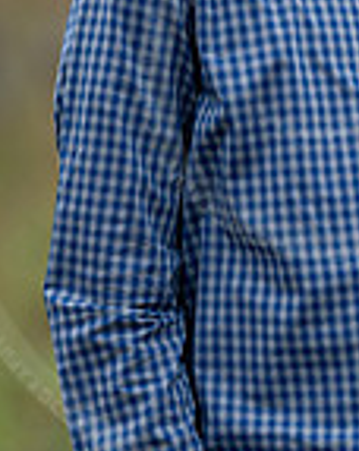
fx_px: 3341
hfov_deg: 6.1
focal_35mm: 251
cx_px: 343
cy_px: 126
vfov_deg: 7.7
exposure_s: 1/400
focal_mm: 85
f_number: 1.2
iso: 500
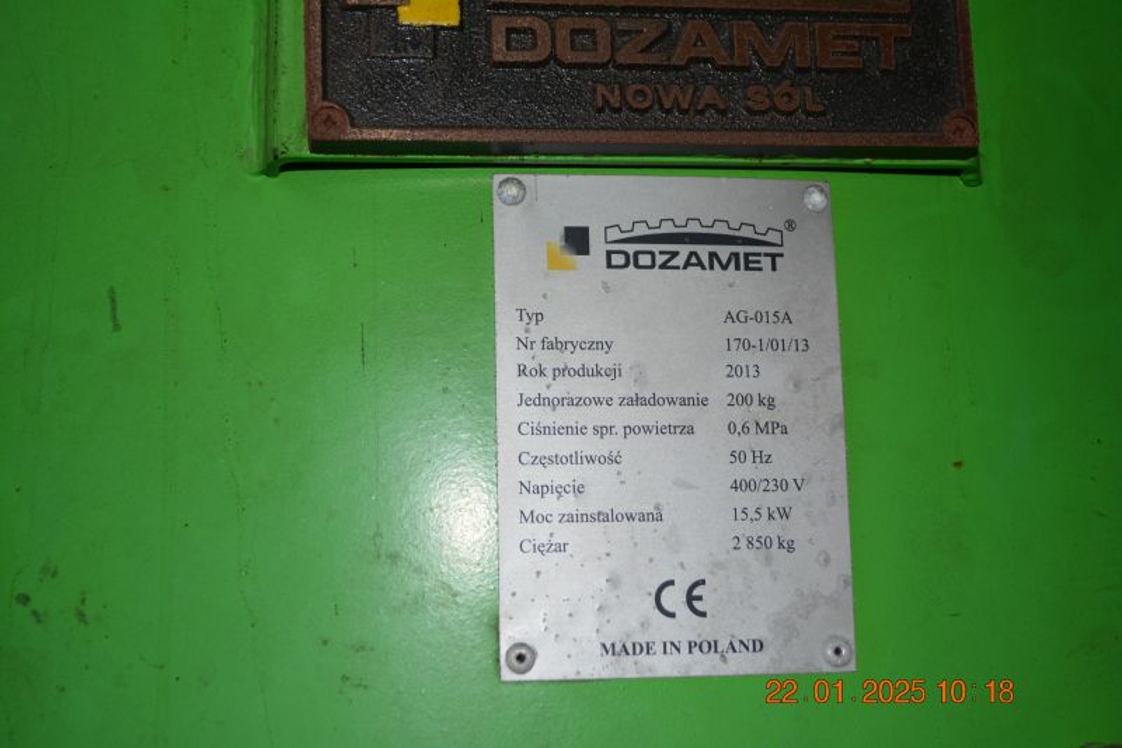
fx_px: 1496
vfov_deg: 28.1
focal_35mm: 48
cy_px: 374
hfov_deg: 41.1
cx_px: 561
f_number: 4.8
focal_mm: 32
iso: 450
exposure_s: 1/60
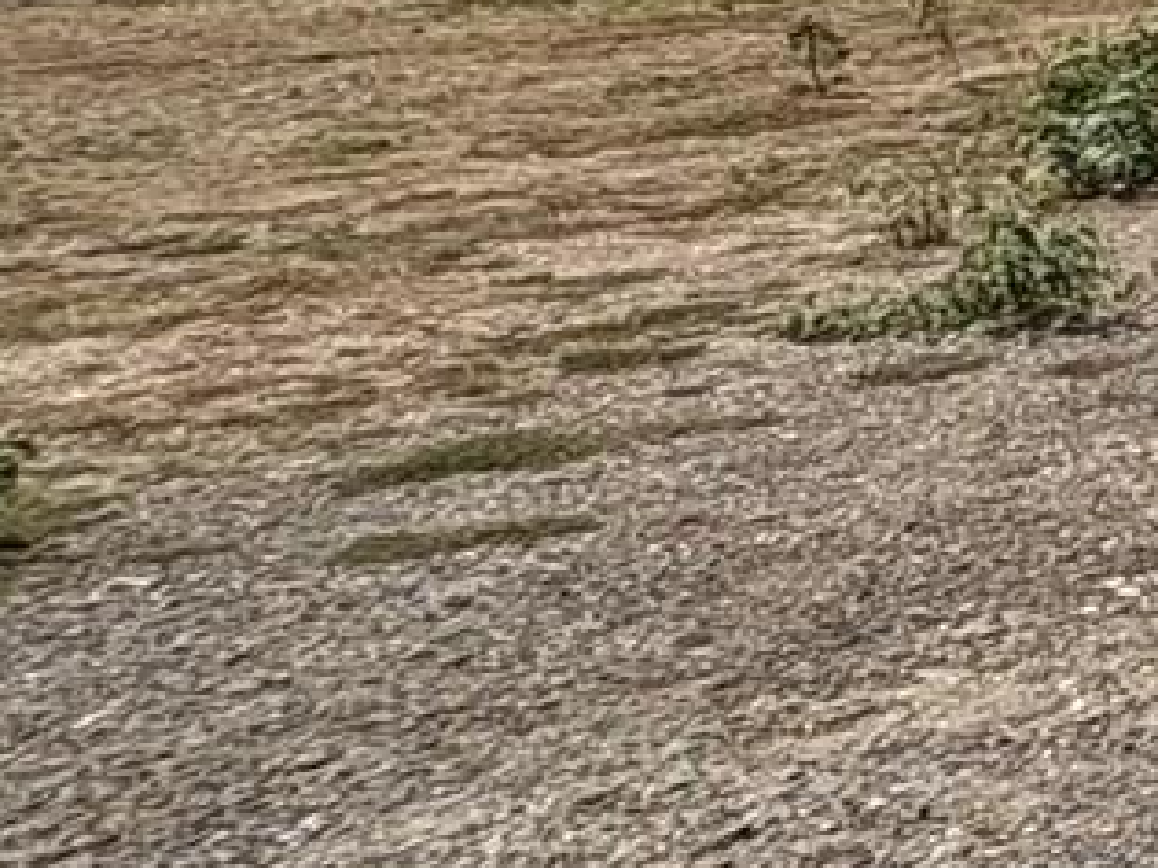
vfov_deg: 14.7
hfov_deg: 11.9
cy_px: -552
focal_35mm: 91
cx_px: 3371
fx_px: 3043
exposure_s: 1/1143
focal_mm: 2.22
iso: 50
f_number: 2.2
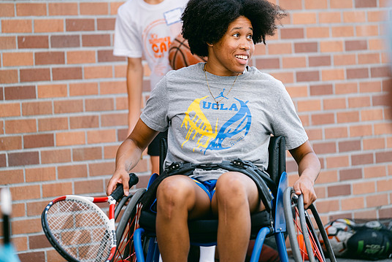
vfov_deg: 5.9
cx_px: 207
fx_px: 2528
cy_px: 130
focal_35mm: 232
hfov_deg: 8.9
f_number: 2.8
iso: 160
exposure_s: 1/210
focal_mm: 140
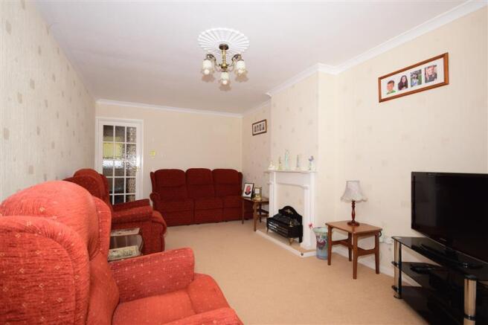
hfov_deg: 90.0
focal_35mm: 18
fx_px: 244
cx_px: 244
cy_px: 162
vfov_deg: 67.4
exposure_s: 1/60
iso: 160
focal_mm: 12
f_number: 7.1
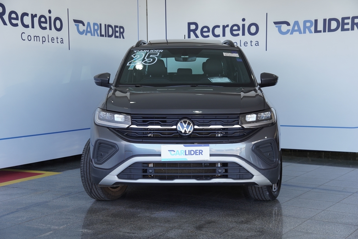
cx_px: 180
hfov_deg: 30.7
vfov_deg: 20.8
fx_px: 651
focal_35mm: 66
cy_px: 121
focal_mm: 43
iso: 250
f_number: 4
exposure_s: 1/160
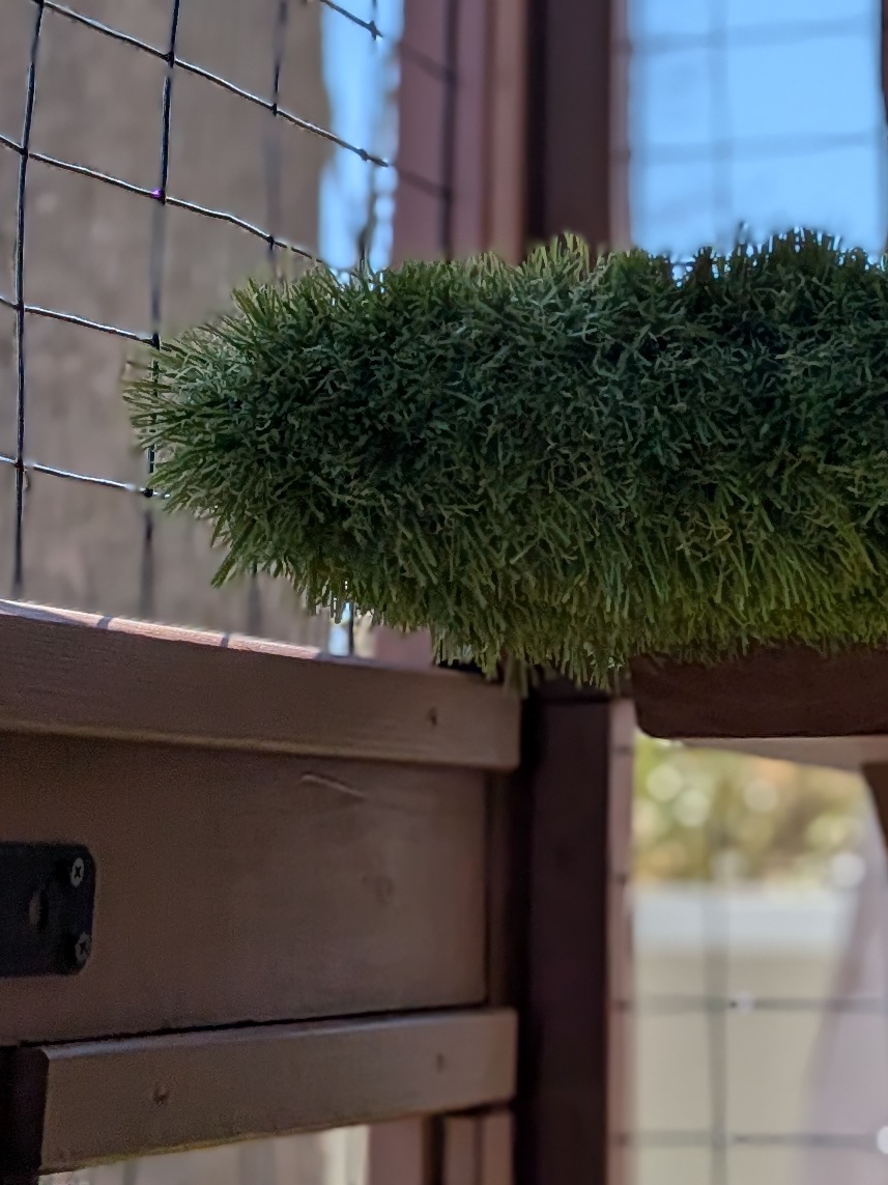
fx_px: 2874
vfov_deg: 22.7
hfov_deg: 17.4
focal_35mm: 84
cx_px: 708
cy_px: 114
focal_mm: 4.53
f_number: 1.7
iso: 28
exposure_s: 1/1479
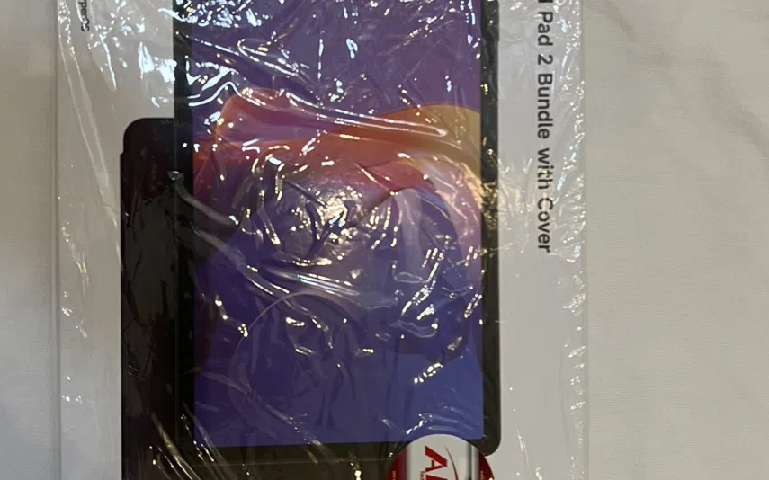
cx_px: 346
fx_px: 922
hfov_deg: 45.2
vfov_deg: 29.2
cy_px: 202
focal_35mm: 44
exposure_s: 1/84
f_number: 1.5
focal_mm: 5.7
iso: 125
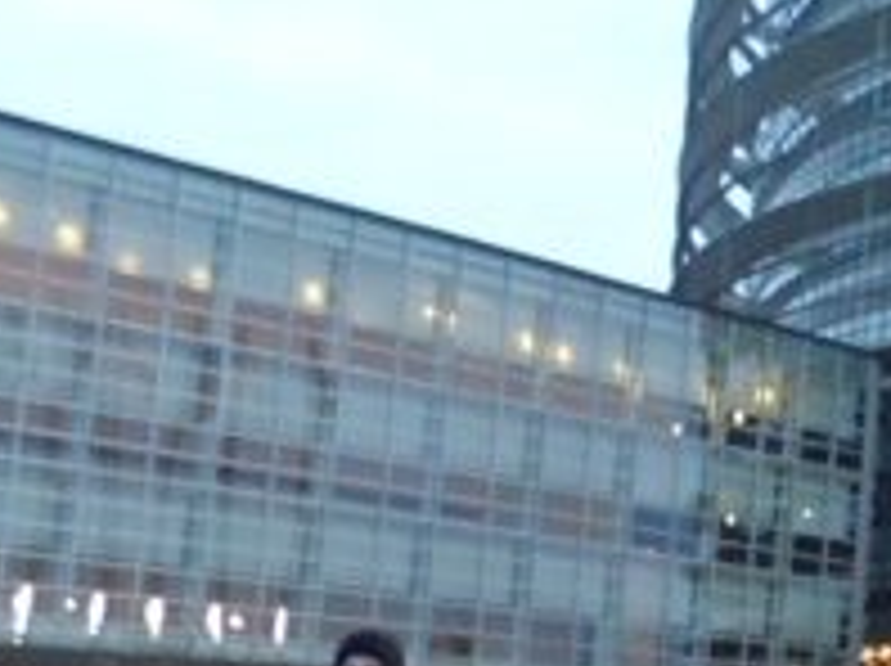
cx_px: 1152
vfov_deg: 18.0
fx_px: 2082
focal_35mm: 81
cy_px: 558
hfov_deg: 21.8
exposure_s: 1/30
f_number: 2.5
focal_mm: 4.5
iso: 400
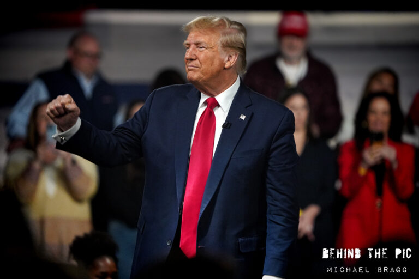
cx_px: 210
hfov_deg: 4.4
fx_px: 5470
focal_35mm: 470
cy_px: 140
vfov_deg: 2.9
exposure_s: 1/250
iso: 10000
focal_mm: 470
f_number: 6.3
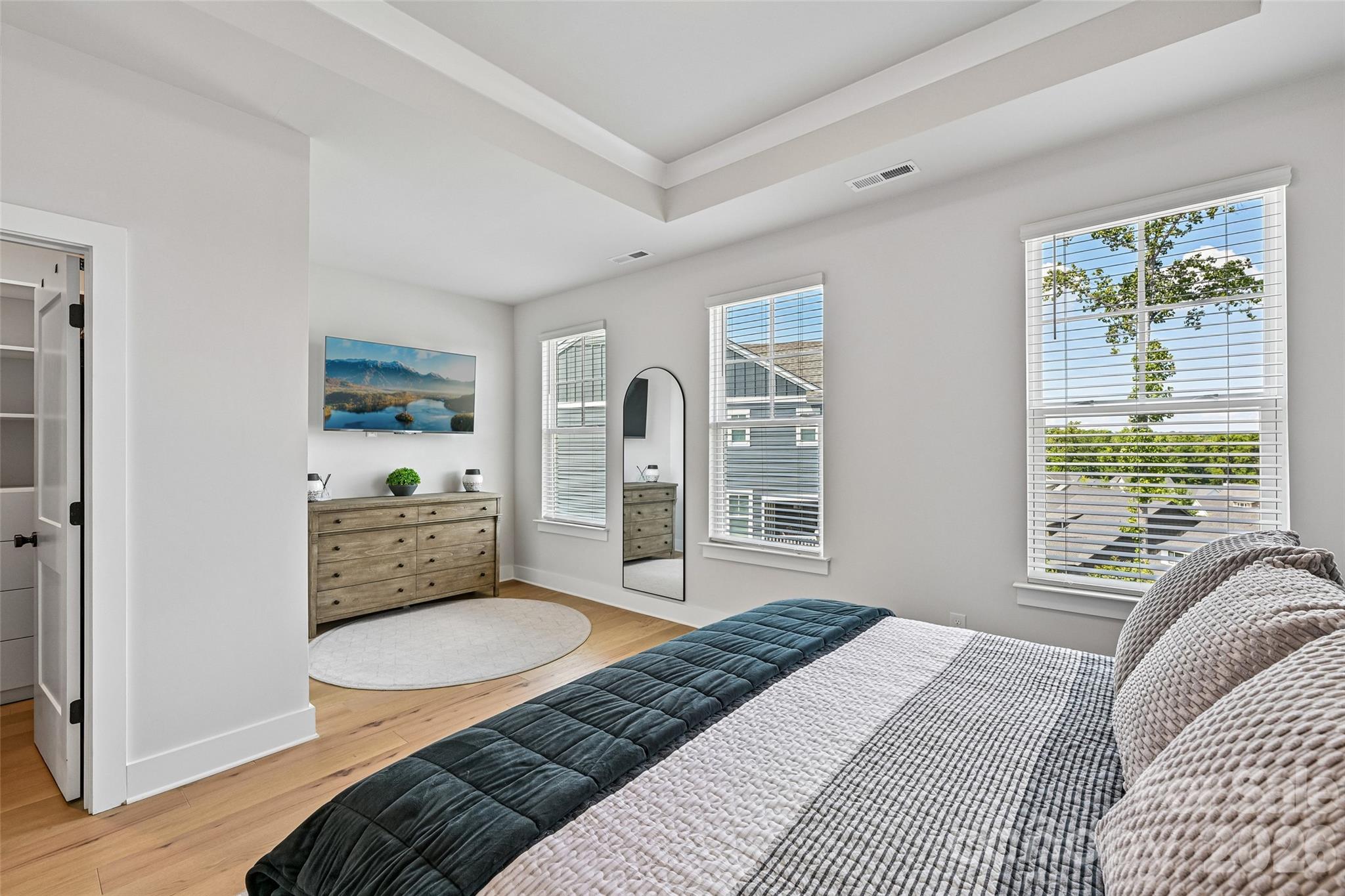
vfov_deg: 77.3
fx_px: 560
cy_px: 448
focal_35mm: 15
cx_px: 672
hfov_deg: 100.4
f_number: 8
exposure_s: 1/25
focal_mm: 15
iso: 100
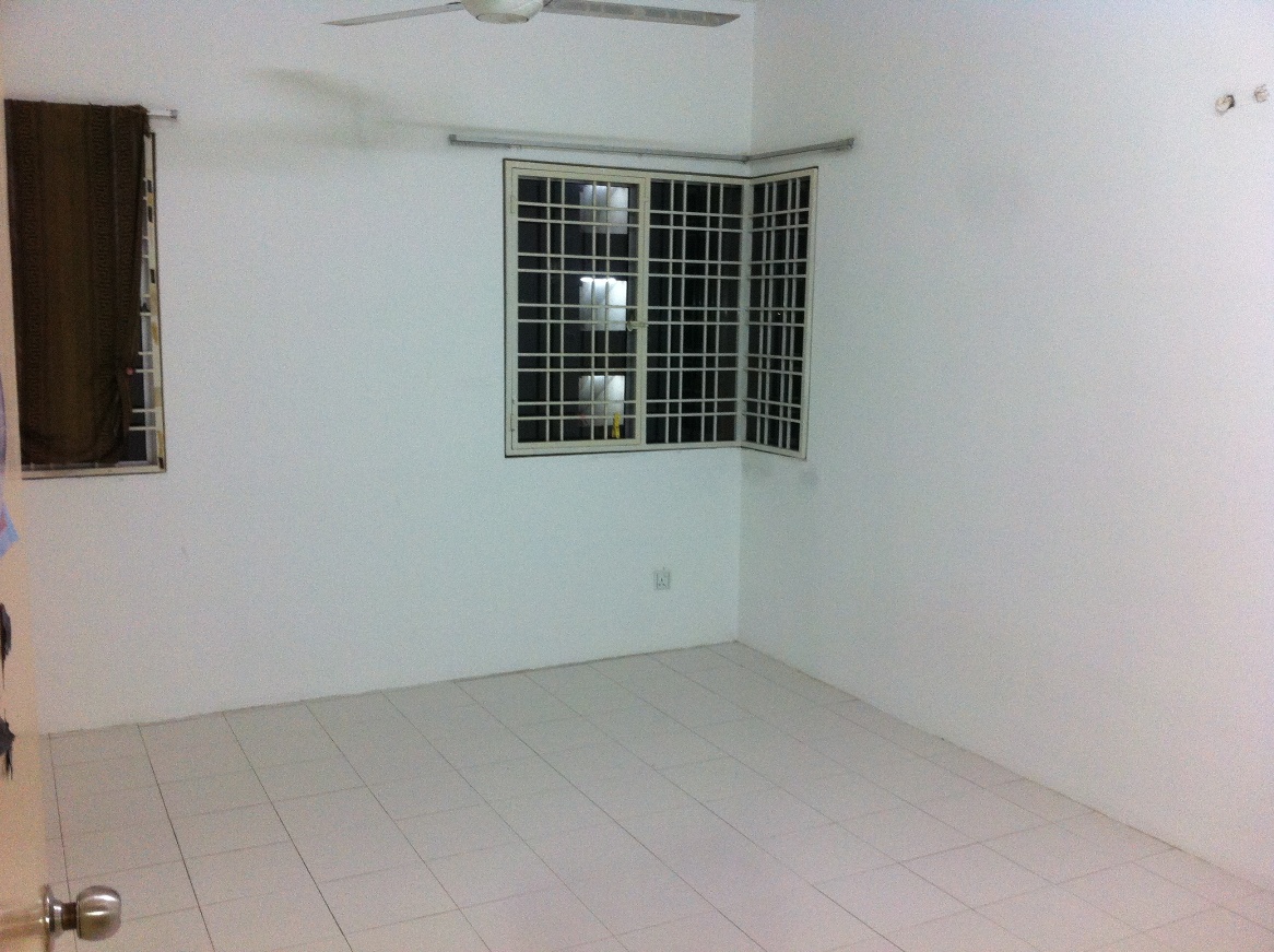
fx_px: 1286
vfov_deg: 40.6
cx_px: 637
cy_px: 476
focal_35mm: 35
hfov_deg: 52.7
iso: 125
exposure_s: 1/17
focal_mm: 3.85
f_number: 2.8
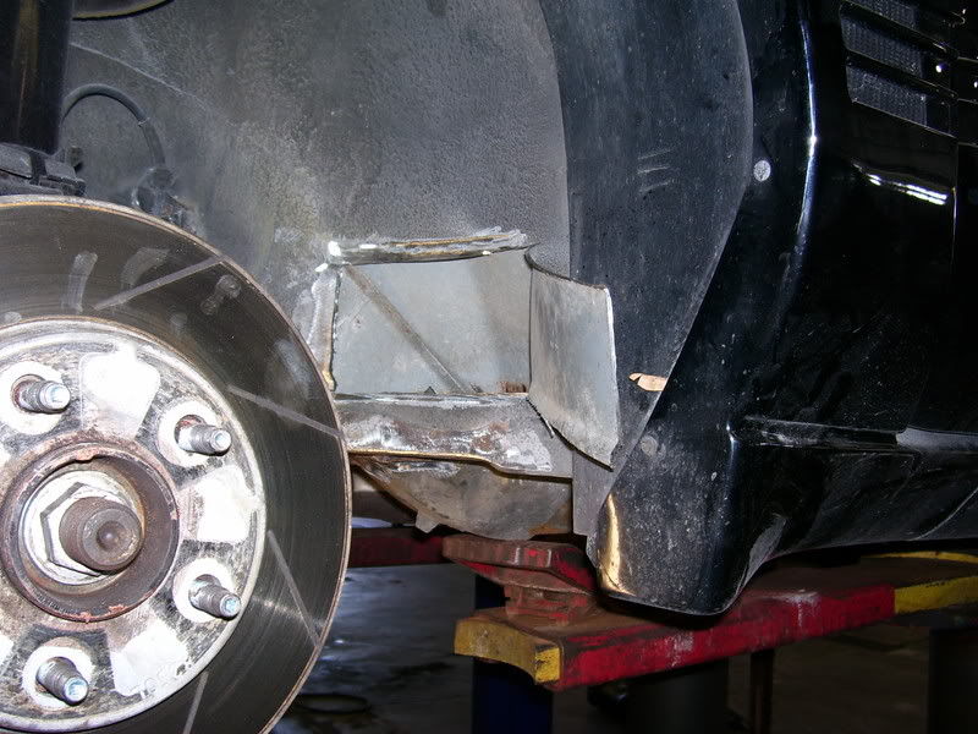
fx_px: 961
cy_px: 367
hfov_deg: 54.0
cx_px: 489
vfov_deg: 41.8
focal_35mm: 34
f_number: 2.7
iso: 80
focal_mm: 5.6
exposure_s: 1/60
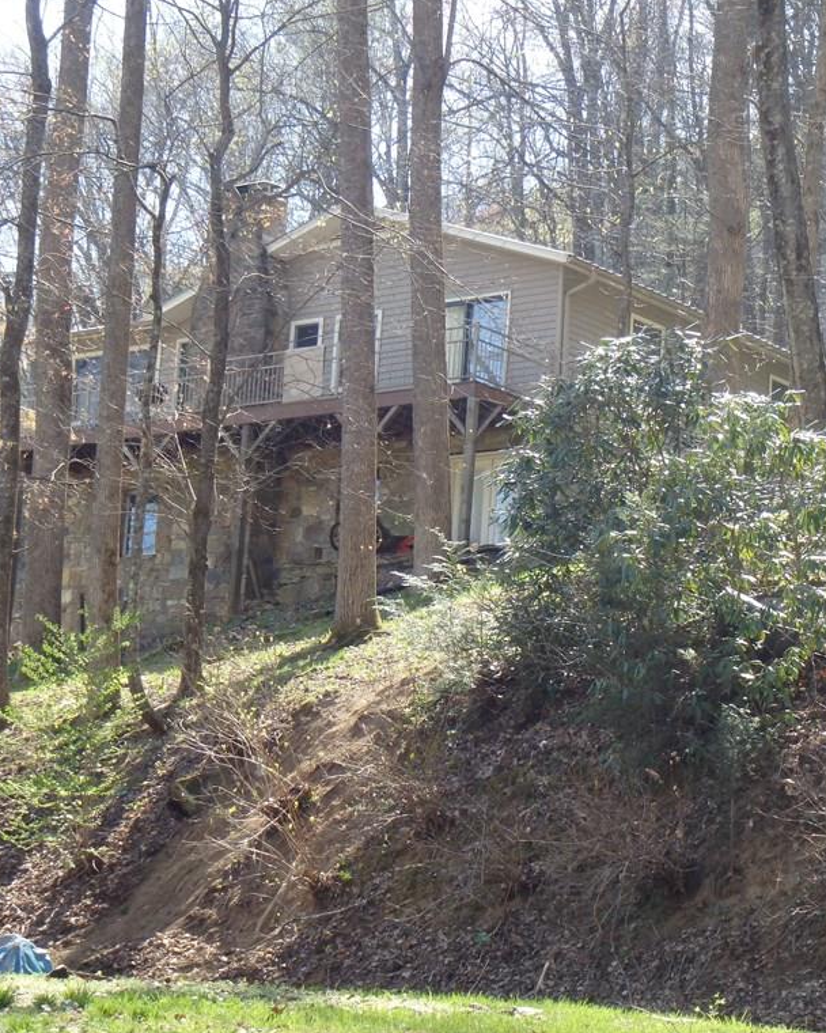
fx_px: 2934
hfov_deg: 16.0
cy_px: 514
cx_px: 295
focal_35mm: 96
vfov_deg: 20.0
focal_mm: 13.1
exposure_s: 1/125
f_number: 5.7
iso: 200
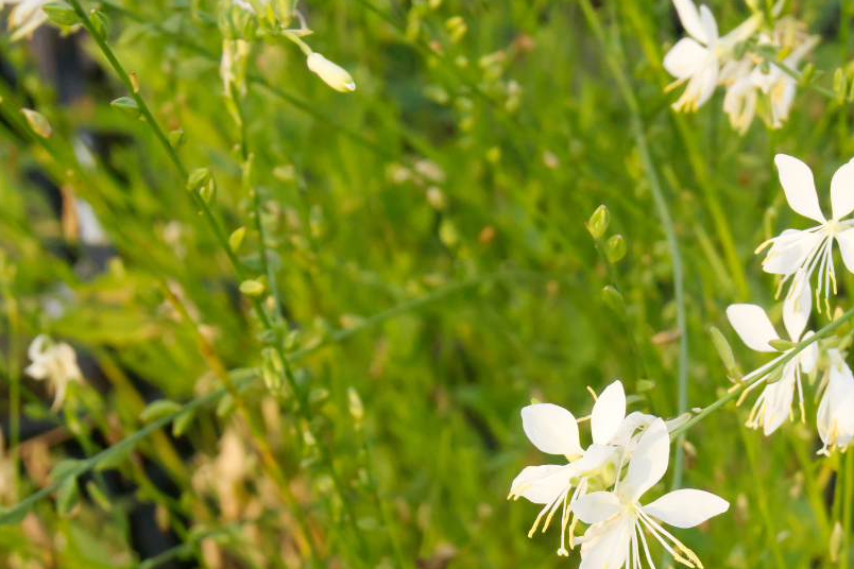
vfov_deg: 13.6
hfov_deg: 20.2
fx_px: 2390
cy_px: 401
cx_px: 575
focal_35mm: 101
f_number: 10
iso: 2000
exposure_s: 1/320
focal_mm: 45
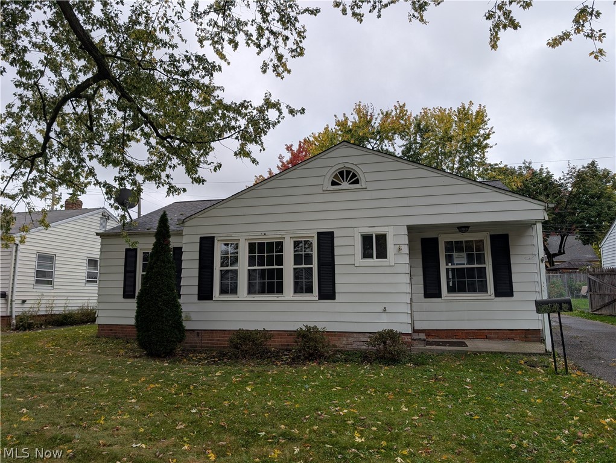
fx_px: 428
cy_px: 232
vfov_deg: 56.9
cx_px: 308
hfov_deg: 71.5
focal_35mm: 24
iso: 22
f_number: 1.68
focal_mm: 6.9
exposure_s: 1/341
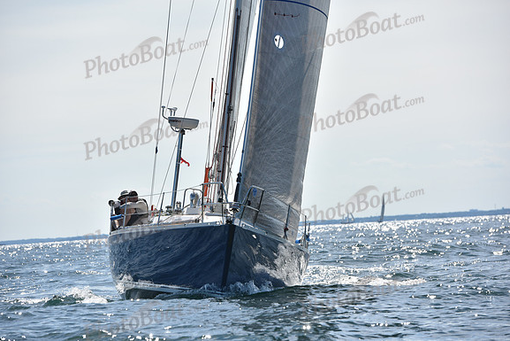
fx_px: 2494
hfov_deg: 11.7
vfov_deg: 7.8
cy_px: 170
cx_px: 255
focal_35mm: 176
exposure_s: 1/2000
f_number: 6.3
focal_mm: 175
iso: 250
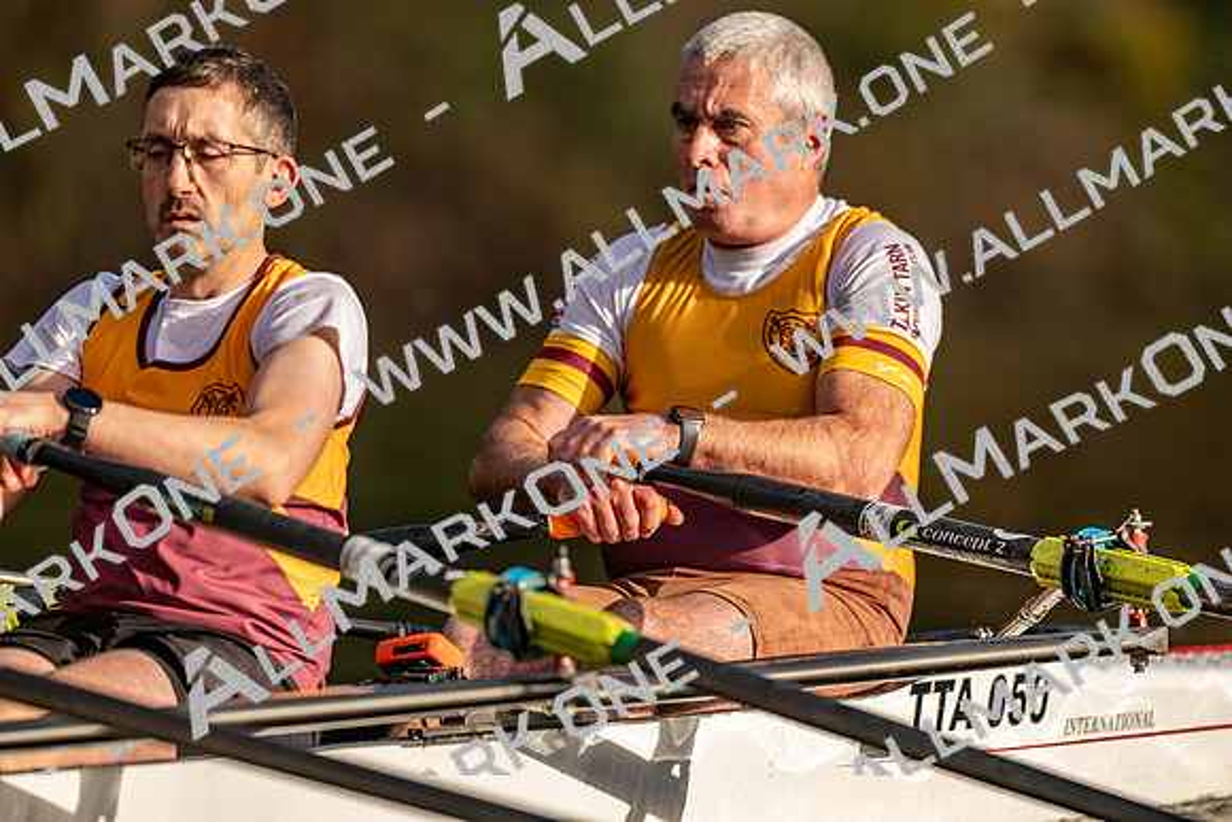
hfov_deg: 3.4
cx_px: 616
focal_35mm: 600
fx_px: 20537
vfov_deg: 2.3
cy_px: 411
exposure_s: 1/2500
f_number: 4
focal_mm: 600
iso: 250
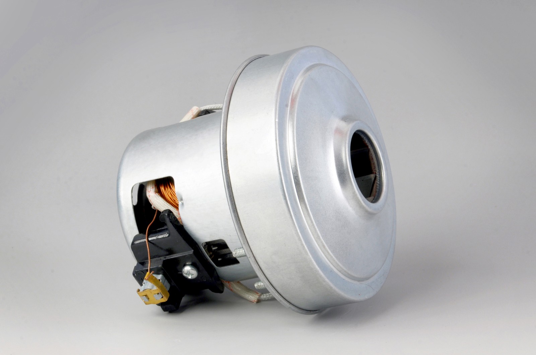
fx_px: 1293
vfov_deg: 15.7
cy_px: 178
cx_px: 268
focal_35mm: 87
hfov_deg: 23.4
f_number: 20
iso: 200
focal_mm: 58
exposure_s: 1/80
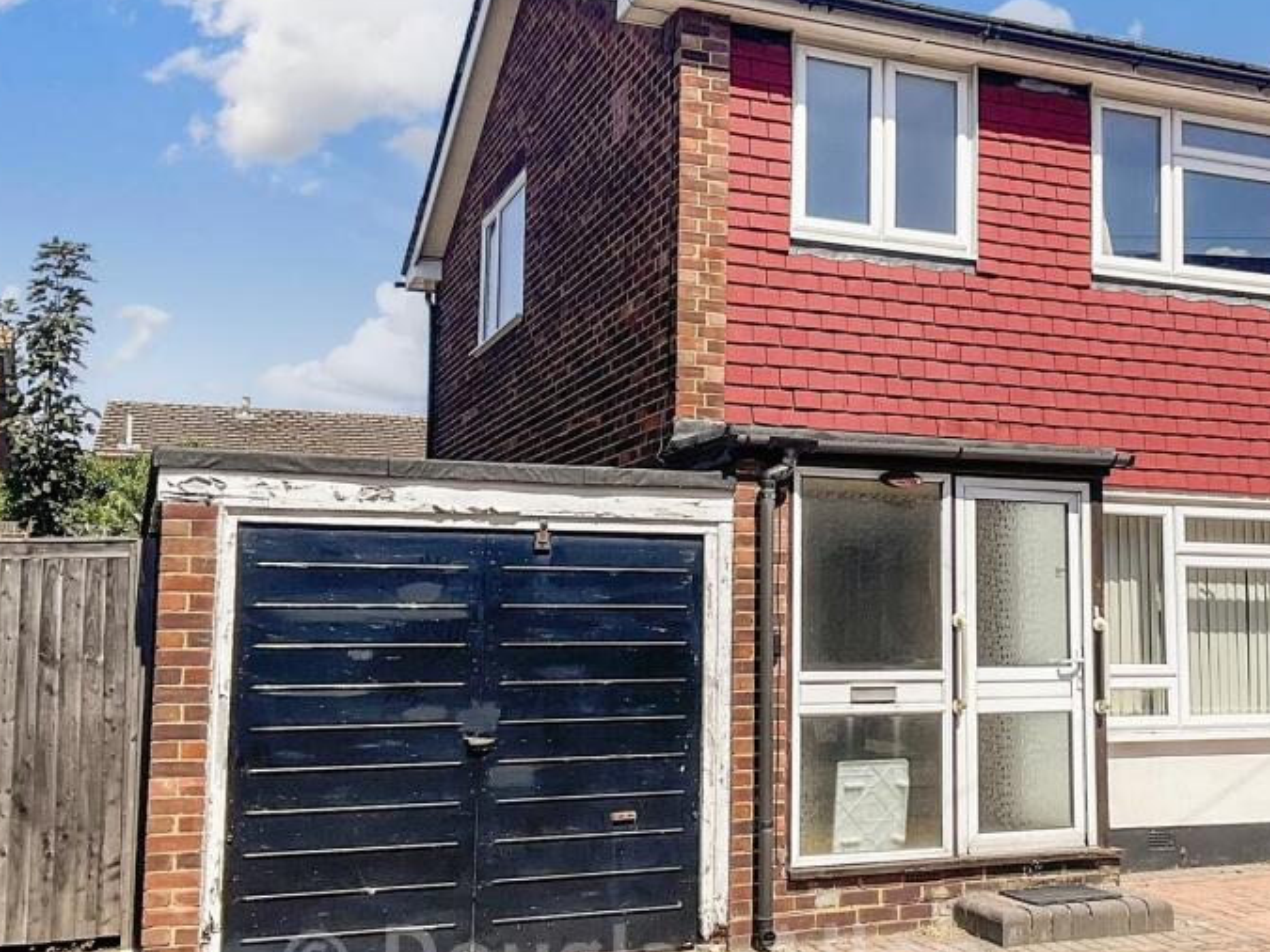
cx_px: 905
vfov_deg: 32.9
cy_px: 468
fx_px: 1614
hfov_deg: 42.0
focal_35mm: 44
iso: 16
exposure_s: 1/3000
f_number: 1.8
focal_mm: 3
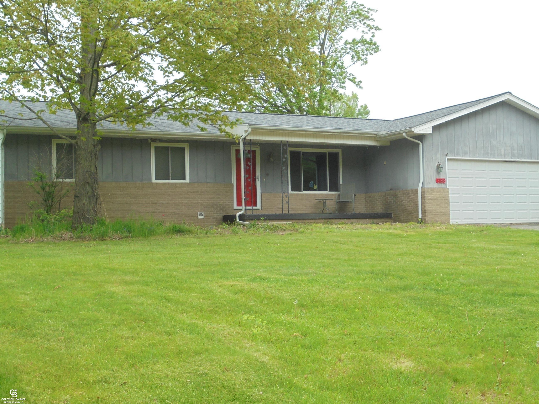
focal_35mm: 49
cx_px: 270
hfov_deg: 38.9
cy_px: 202
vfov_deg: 29.7
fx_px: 763
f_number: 4.8
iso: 100
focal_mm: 8.9
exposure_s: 1/125
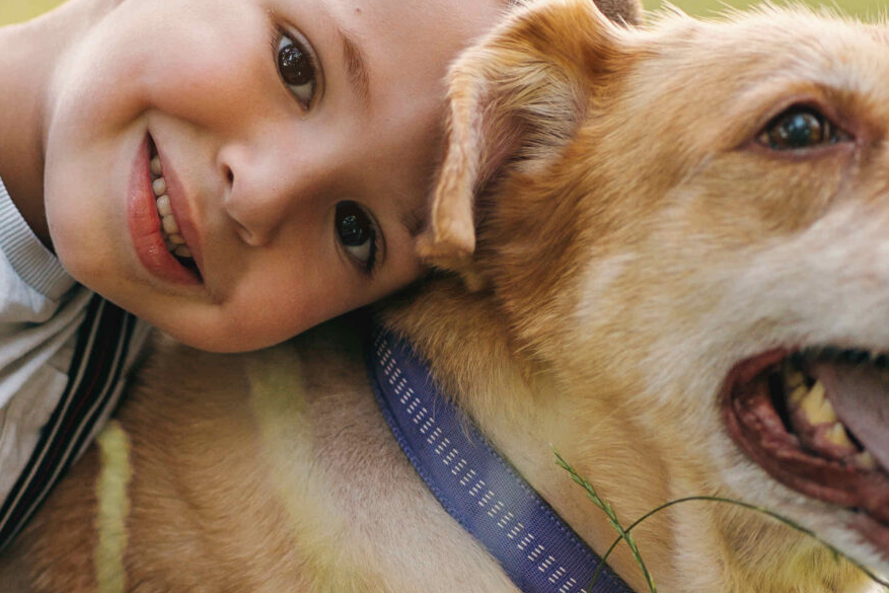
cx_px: 302
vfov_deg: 5.5
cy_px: 463
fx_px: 6125
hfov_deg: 8.3
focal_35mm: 248
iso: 400
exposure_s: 1/400
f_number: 2.2
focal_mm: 85
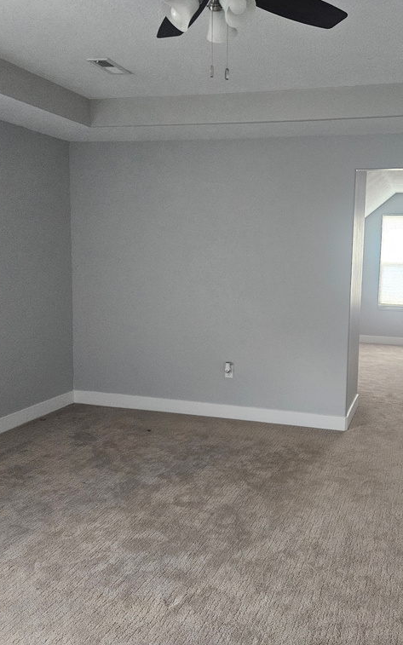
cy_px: 319
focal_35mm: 33
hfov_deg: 37.8
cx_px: 273
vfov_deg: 58.1
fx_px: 580
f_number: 1.8
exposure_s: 1/120
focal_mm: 5.4
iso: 640
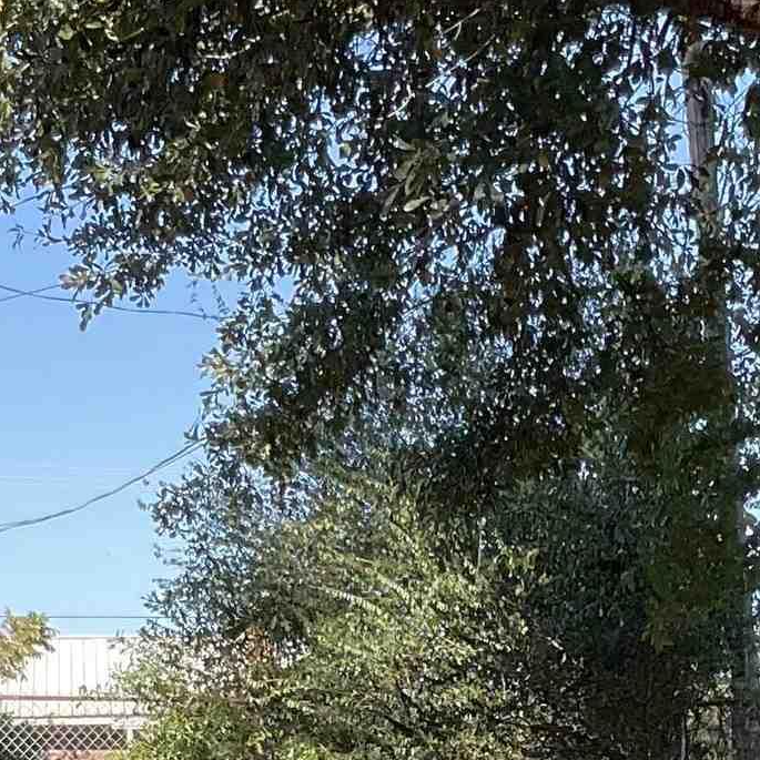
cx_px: 300
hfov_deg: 15.1
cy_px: 902
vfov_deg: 14.7
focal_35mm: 115
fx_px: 2857
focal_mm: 3
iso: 16
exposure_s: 1/261
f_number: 1.8
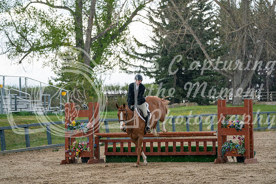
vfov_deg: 7.7
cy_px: 92
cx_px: 138
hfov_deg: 11.5
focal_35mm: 179
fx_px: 1373
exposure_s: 1/1250
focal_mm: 179
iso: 1600
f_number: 5.6
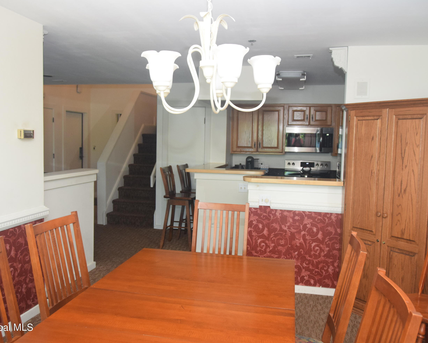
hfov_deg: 57.2
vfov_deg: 47.1
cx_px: 212
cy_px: 169
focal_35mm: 31
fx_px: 393
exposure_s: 1/60
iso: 1600
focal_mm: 18
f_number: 3.5
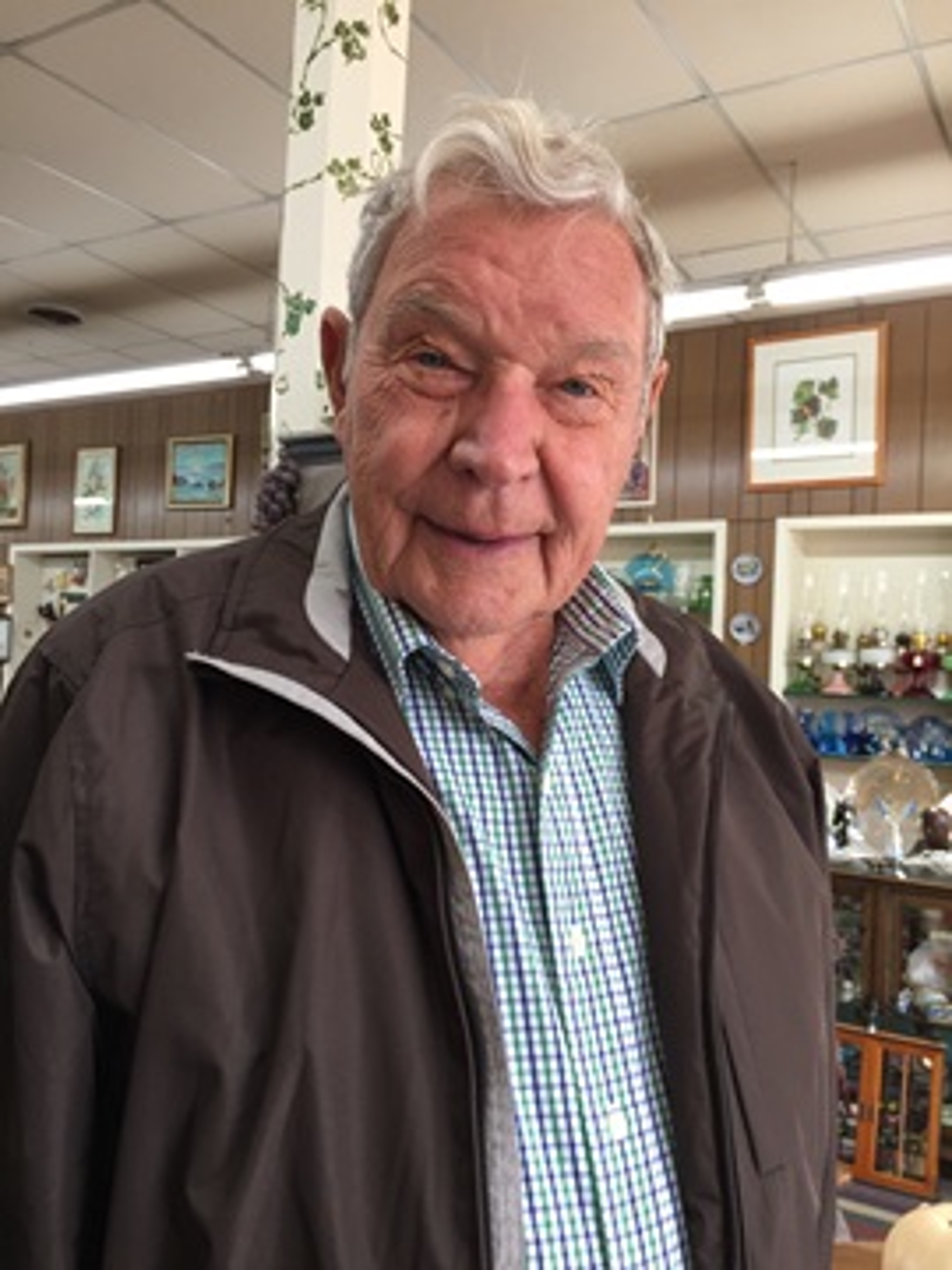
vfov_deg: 61.7
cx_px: 476
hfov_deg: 48.2
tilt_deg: +2.9
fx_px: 1063
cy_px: 635
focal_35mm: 29
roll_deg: -2.4
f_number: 2.2
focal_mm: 4.15
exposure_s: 1/30
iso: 64
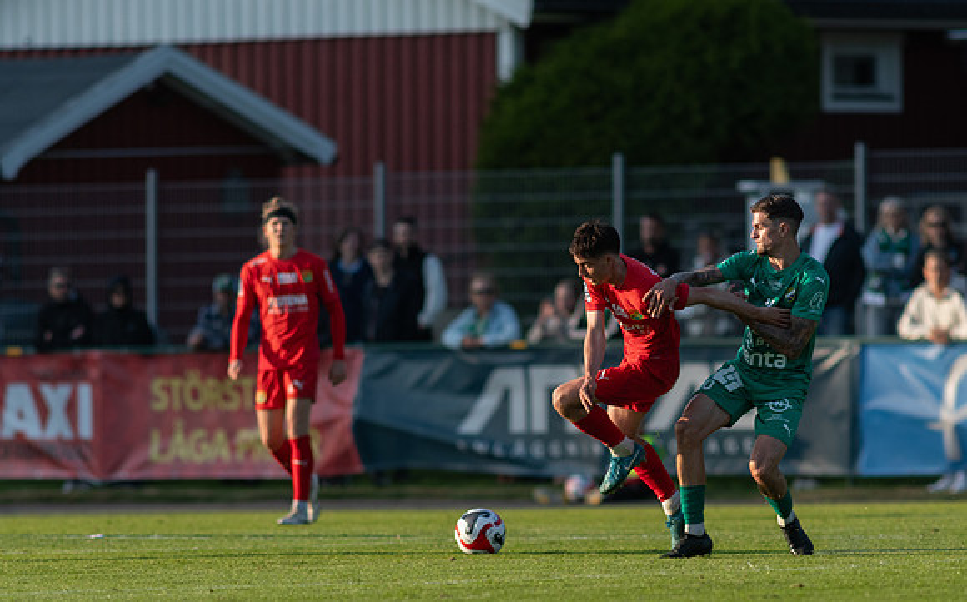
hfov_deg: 3.8
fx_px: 14588
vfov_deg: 2.4
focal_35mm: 554
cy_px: 389
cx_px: 584
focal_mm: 300
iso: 280
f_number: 3.2
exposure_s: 1/2000
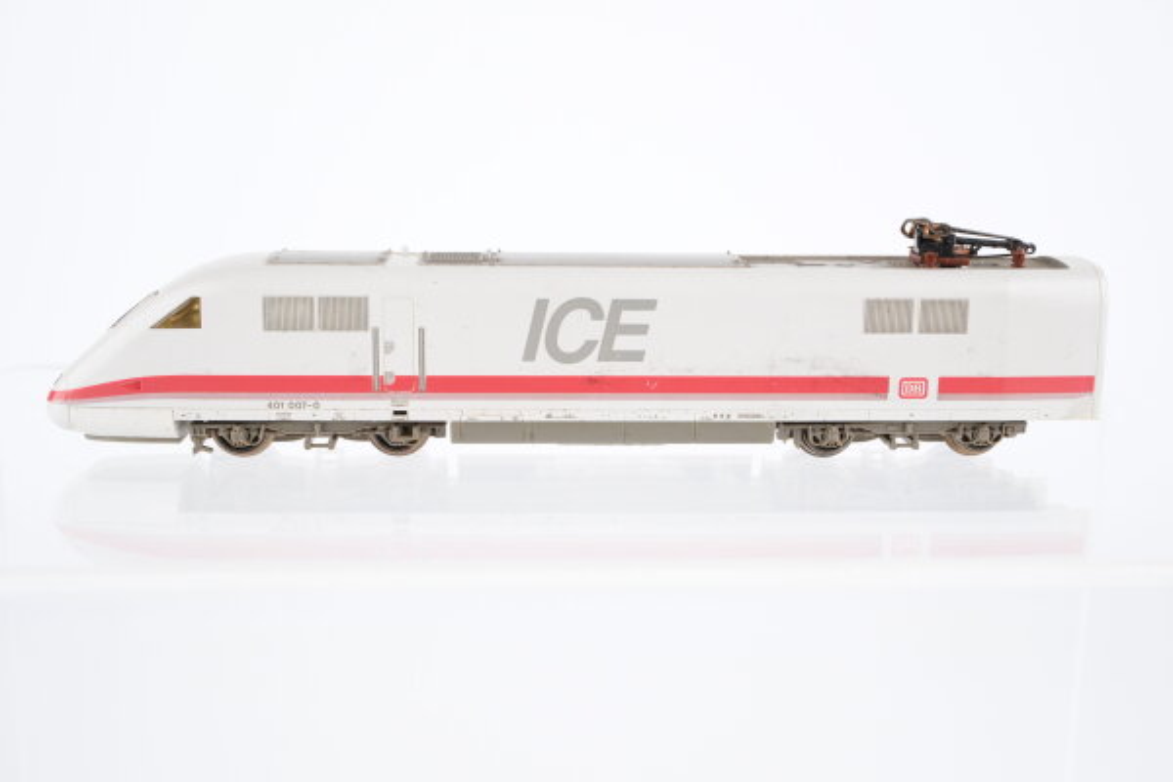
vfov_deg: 29.9
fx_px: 1466
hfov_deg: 43.6
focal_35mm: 45
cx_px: 586
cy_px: 391
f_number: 8
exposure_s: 1/125
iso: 400
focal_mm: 30
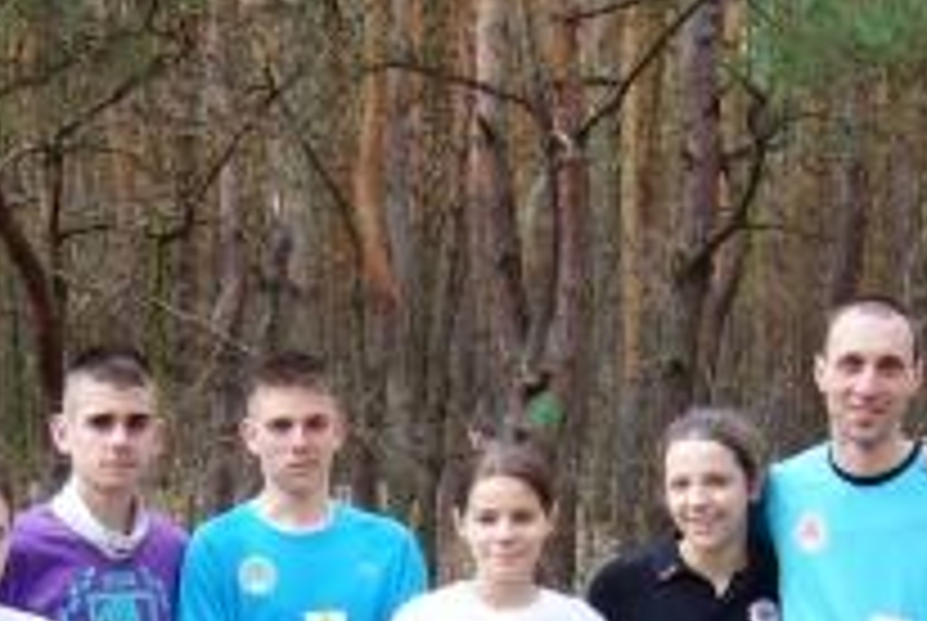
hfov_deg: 25.6
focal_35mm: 79
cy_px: 675
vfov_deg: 16.8
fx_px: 2037
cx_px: 495
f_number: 2.8
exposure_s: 1/50
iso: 80
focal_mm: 5.8
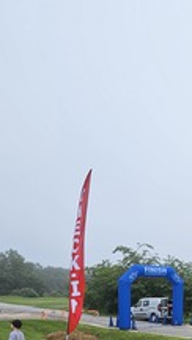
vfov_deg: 48.1
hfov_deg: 29.1
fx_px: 325
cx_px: 221
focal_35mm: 36
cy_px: 320
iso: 50
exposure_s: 1/2049
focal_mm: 2.2
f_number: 2.2
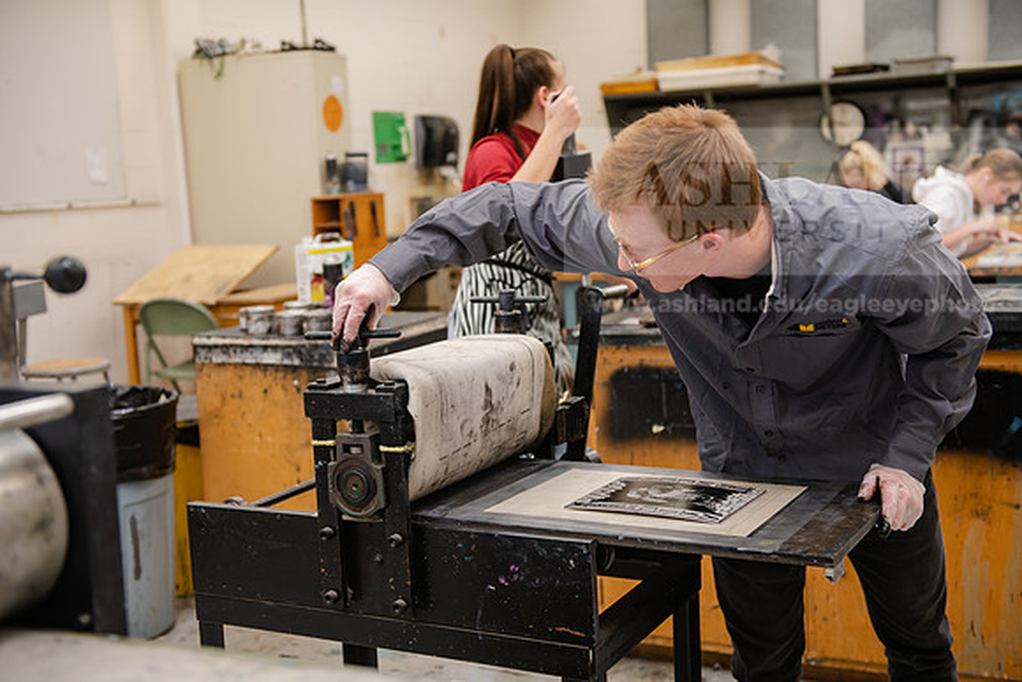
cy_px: 341
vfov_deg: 29.9
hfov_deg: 43.6
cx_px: 511
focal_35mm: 45
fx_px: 1278
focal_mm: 45
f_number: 3.5
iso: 320
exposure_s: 1/80
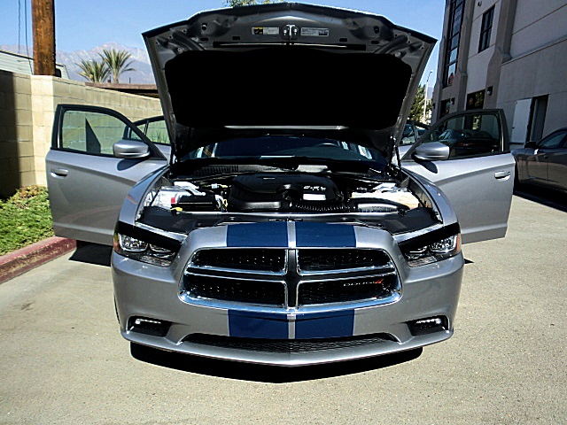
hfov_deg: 67.3
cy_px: 212
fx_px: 426
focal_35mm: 26
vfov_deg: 53.1
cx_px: 284
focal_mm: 4.65
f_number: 2.6
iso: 64
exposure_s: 1/640
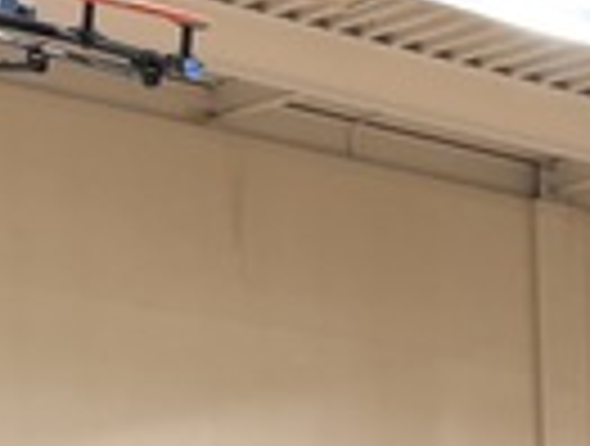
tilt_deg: -6.6
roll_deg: -0.9
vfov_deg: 7.0
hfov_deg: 8.5
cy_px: 1419
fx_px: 3196
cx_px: 1874
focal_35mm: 187
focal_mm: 6.76
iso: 125
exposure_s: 1/60
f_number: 1.78
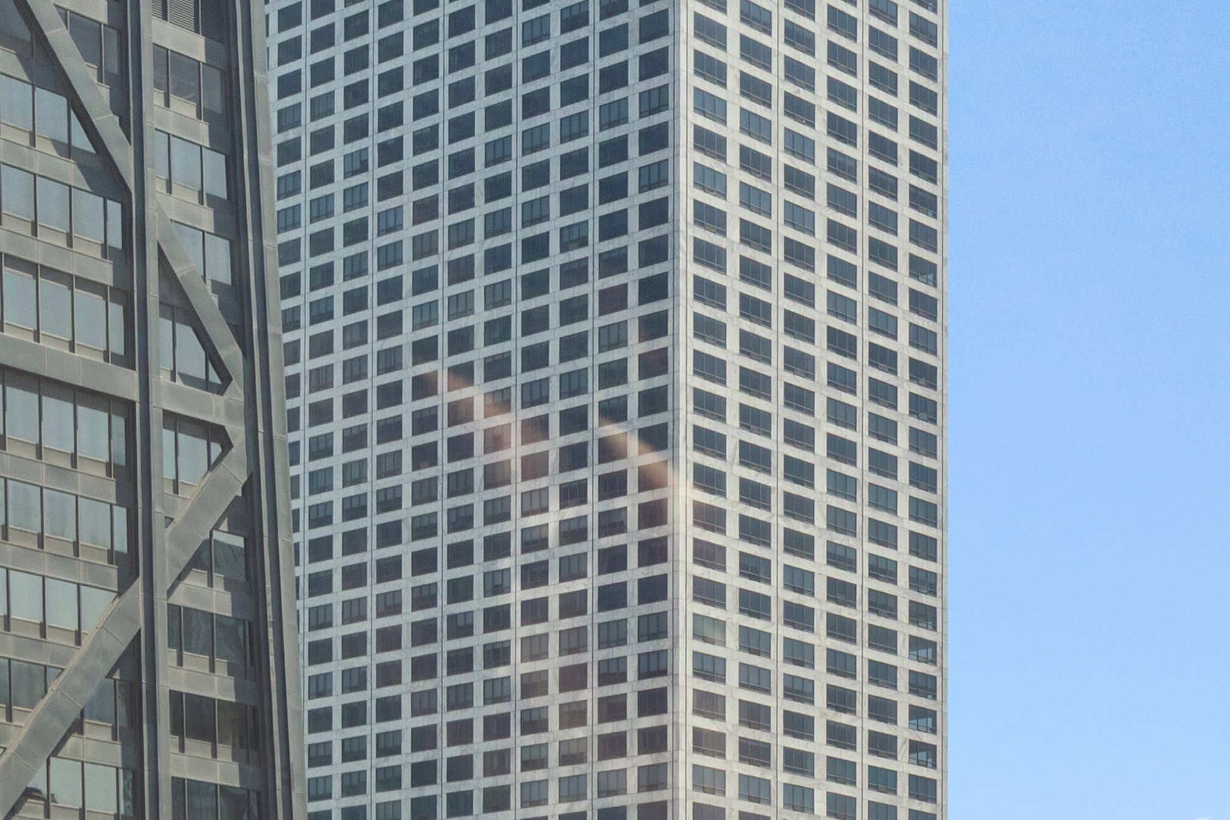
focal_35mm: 81
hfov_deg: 22.3
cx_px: 1619
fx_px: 2767
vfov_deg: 15.3
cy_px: 1297
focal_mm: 17
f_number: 8
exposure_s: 1/250
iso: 320
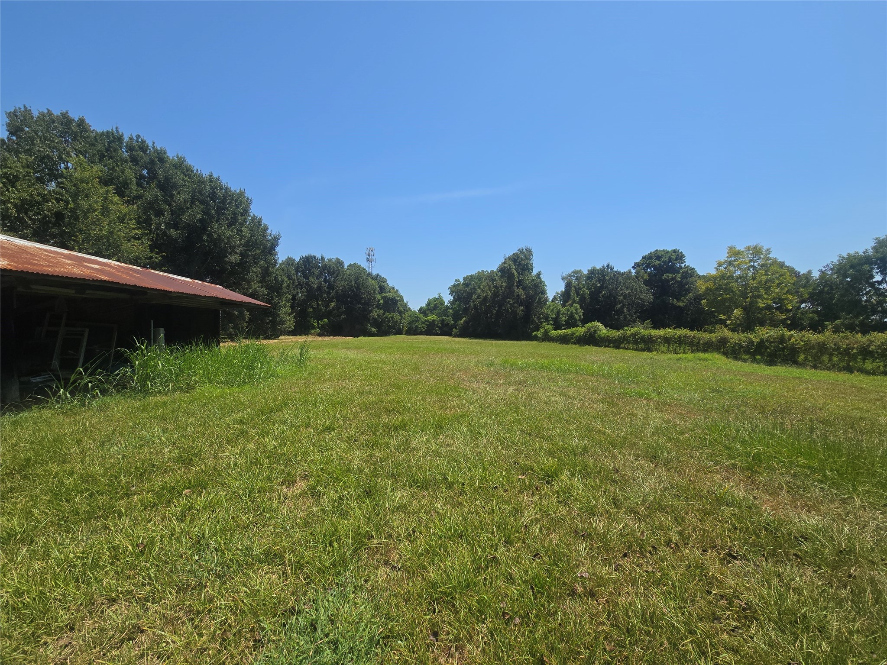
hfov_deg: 106.2
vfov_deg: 89.9
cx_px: 444
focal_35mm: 13
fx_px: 333
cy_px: 332
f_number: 2.2
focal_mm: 2.2
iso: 50
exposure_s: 1/2730
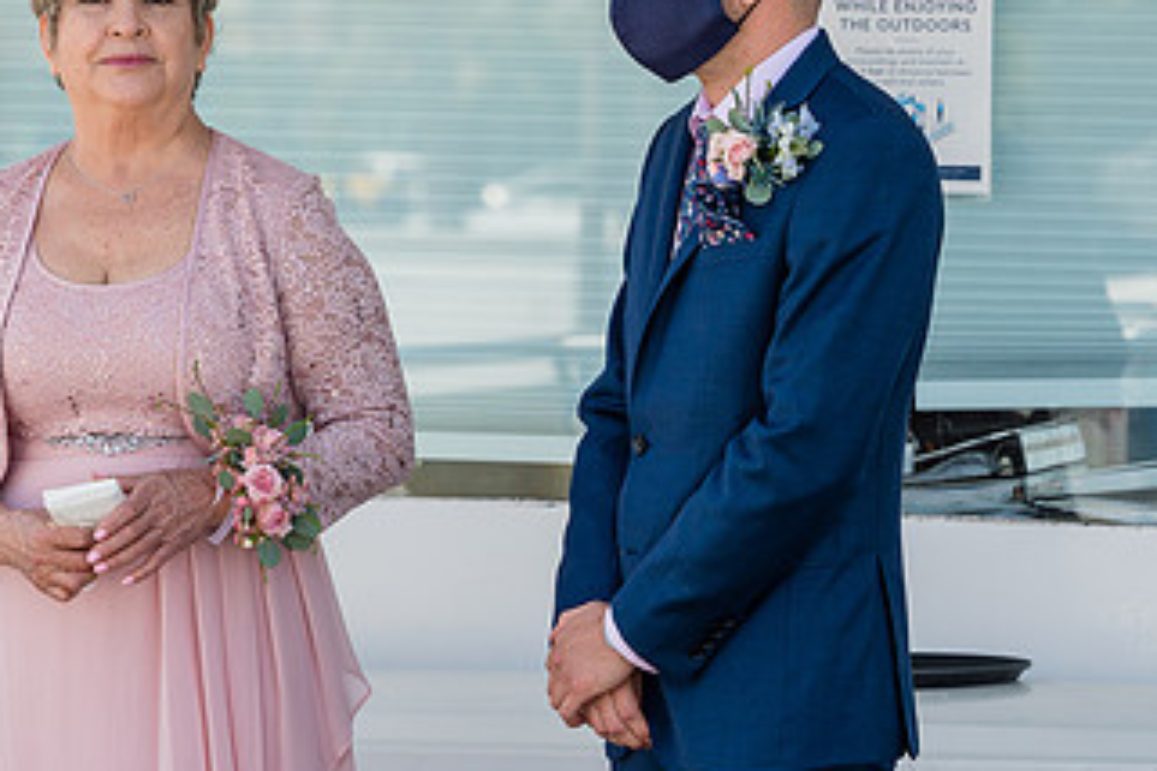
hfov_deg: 7.7
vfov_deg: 5.1
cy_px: 146
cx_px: 119
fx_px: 8580
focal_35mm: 267
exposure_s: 1/500
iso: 160
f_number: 4.5
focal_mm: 130
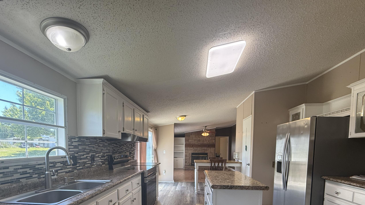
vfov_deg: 57.2
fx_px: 174
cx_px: 176
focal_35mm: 18
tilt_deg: -3.3
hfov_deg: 92.6
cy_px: 159
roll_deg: +0.0
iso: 100
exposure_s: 1/120
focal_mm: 2.22
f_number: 2.2
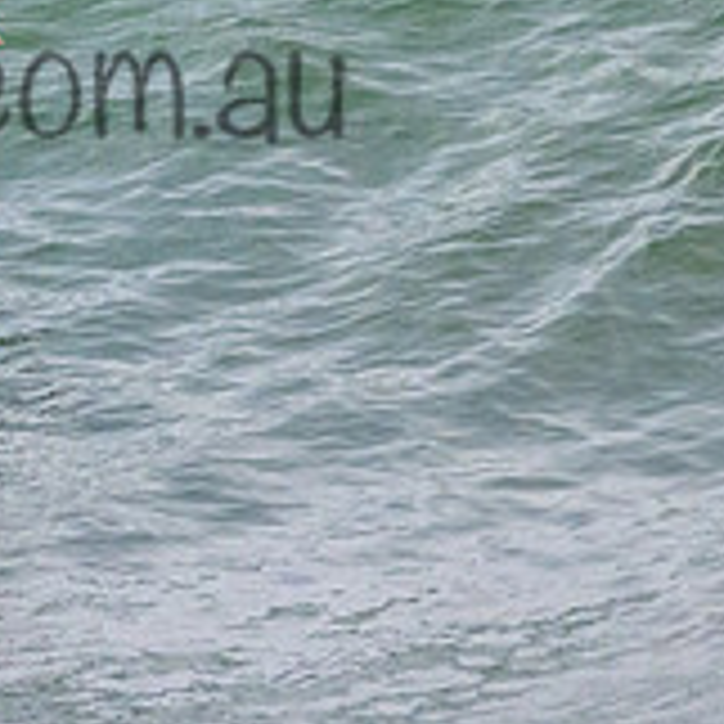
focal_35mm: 2452
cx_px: -130
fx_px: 58021
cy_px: 34
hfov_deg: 0.7
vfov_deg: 0.7
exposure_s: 1/3200
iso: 8000
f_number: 11
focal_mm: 800
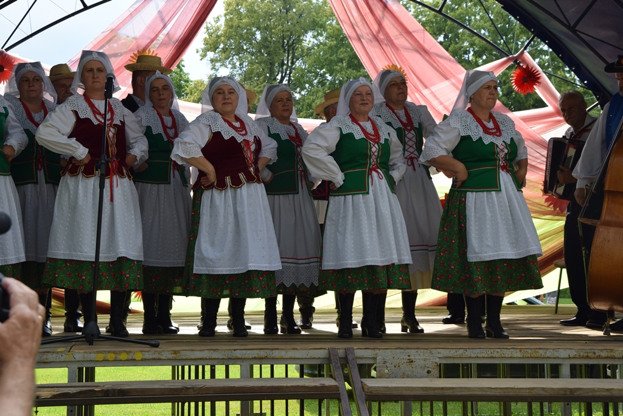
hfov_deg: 29.9
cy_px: 208
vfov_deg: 20.2
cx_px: 312
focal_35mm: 68
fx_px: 1168
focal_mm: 45
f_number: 8
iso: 280
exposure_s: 1/250
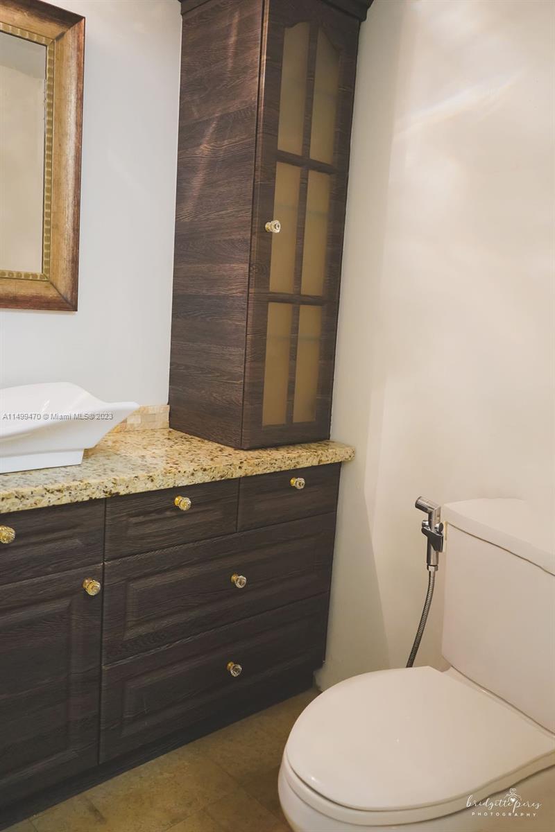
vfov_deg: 65.5
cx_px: 278
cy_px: 416
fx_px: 647
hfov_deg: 46.4
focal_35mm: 28
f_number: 3.5
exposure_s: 1/160
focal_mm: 28
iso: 8000
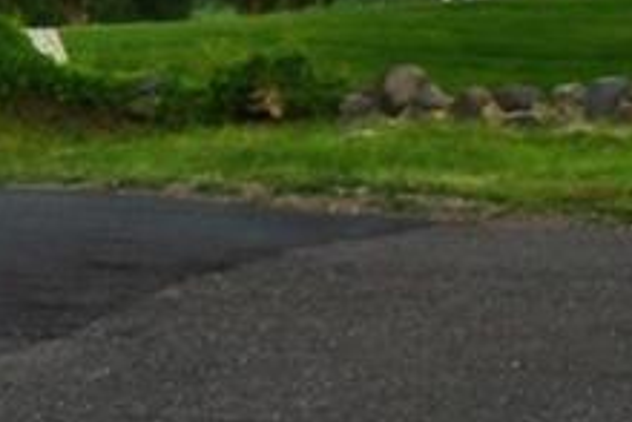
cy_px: -614
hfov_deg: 8.0
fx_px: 4216
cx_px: -810
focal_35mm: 240
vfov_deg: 5.5
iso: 200
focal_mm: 22
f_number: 6.3
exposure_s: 1/250
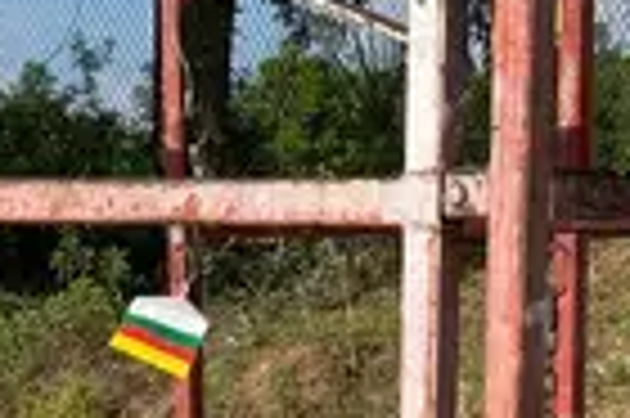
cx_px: 378
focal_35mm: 142
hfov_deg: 14.5
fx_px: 2482
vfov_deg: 8.5
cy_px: 1112
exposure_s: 1/3215
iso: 50
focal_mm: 5.1
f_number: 1.6
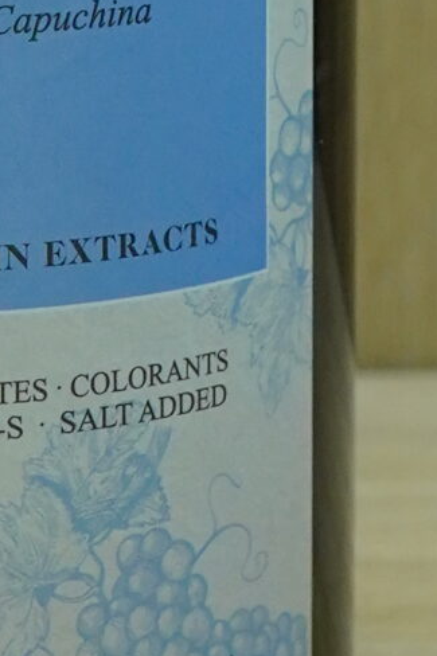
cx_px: 61
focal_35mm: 189
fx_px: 3444
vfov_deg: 10.4
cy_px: -383
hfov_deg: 7.2
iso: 2000
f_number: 6.3
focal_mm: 24
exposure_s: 1/80
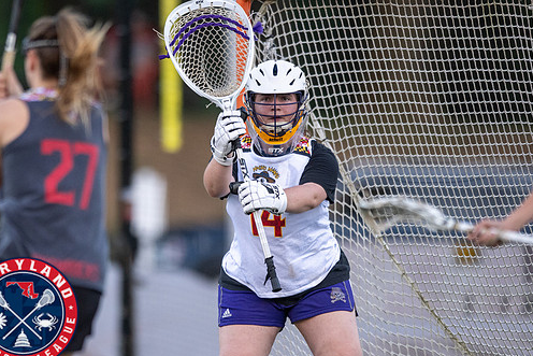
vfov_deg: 1.8
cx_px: 227
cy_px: 247
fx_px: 11122
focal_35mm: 751
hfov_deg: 2.7
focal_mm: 400
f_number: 2.8
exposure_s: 1/1250
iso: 1600
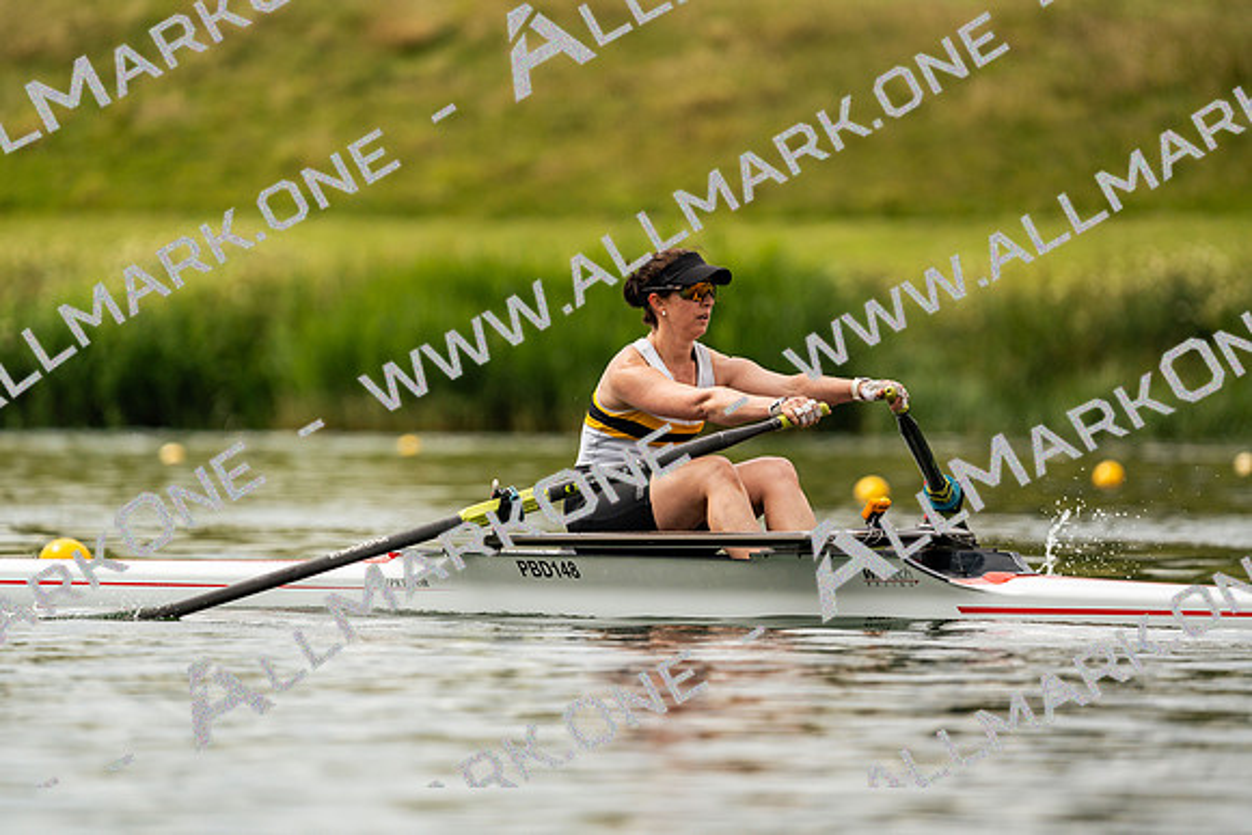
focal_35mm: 512
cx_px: 626
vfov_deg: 2.7
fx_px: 17810
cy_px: 418
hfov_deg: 4.0
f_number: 6.3
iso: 320
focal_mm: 512
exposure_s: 1/2000
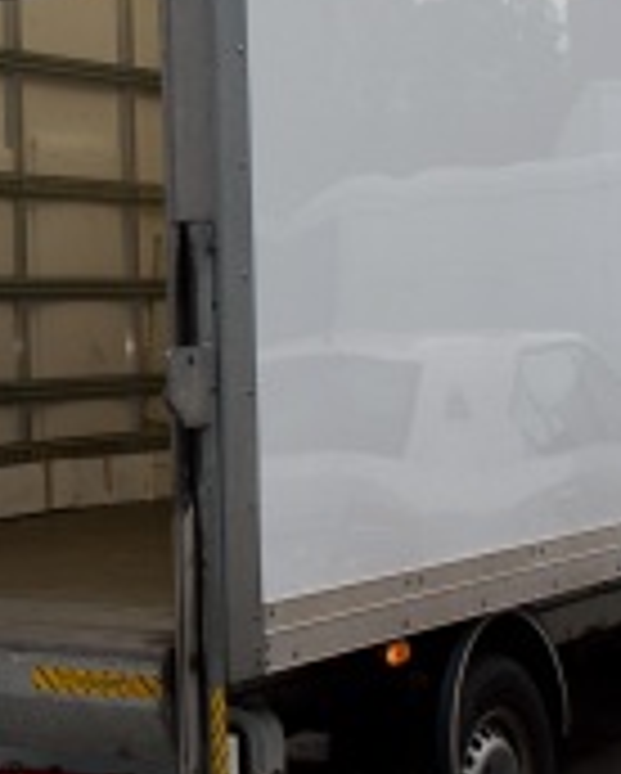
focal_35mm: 92
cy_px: 220
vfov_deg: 20.7
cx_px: 4
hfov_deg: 16.4
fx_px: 2110
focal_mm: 22
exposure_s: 1/200
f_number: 6.3
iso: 100
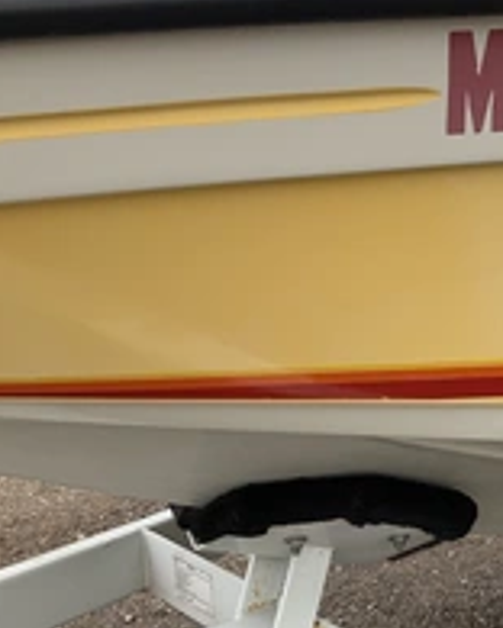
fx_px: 1079
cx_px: 558
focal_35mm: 58
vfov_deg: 32.4
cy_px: 364
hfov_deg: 24.4
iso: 25
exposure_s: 1/997
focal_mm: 3
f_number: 1.8
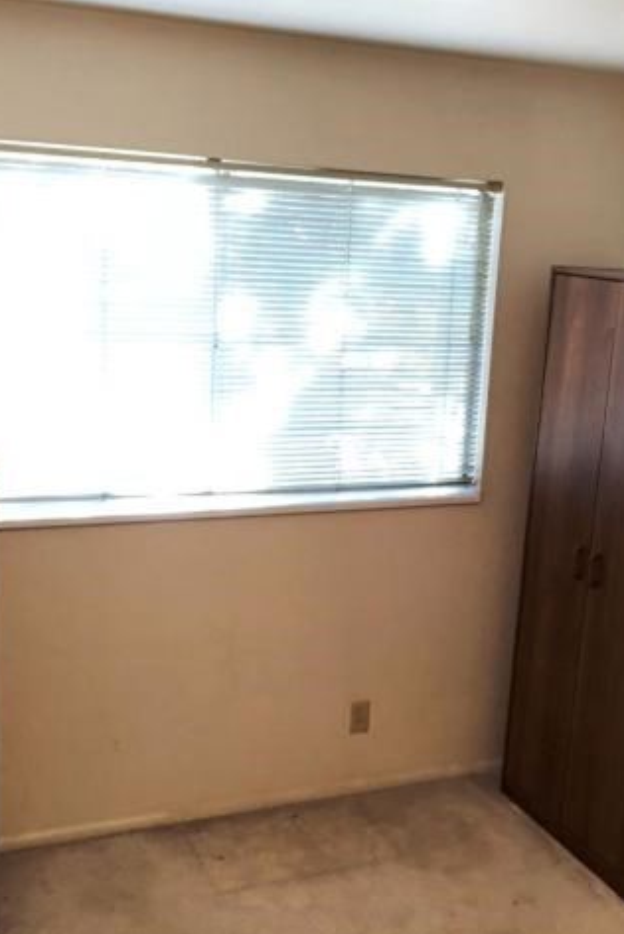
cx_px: 399
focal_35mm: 45
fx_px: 1168
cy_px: 470
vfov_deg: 43.6
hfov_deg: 29.8
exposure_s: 1/60
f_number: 2.2
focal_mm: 2.87
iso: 200
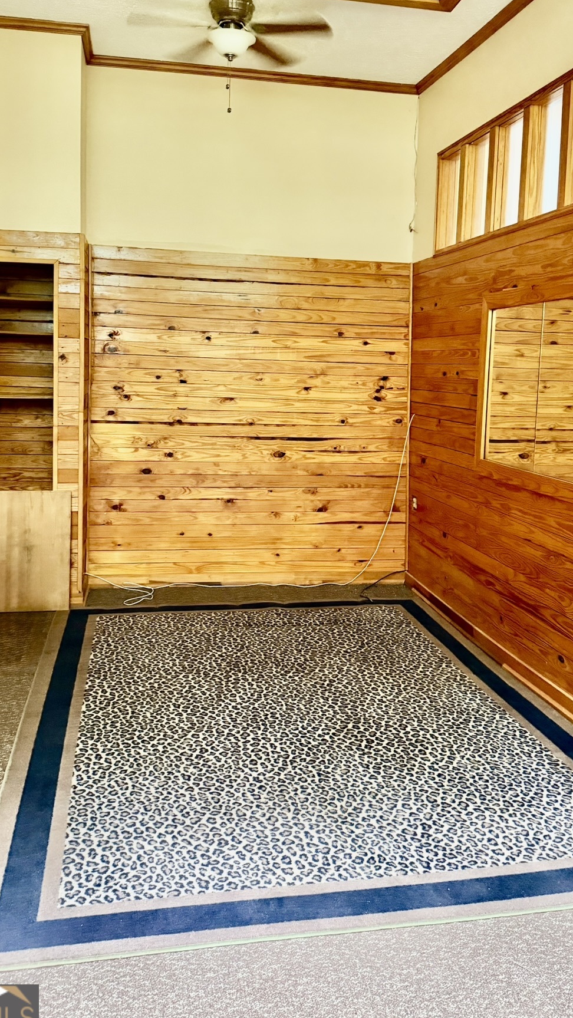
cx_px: 311
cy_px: 441
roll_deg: -1.6
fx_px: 837
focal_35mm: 31
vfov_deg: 62.4
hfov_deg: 37.8
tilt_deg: -4.6
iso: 1000
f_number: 1.78
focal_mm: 6.76
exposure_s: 1/33
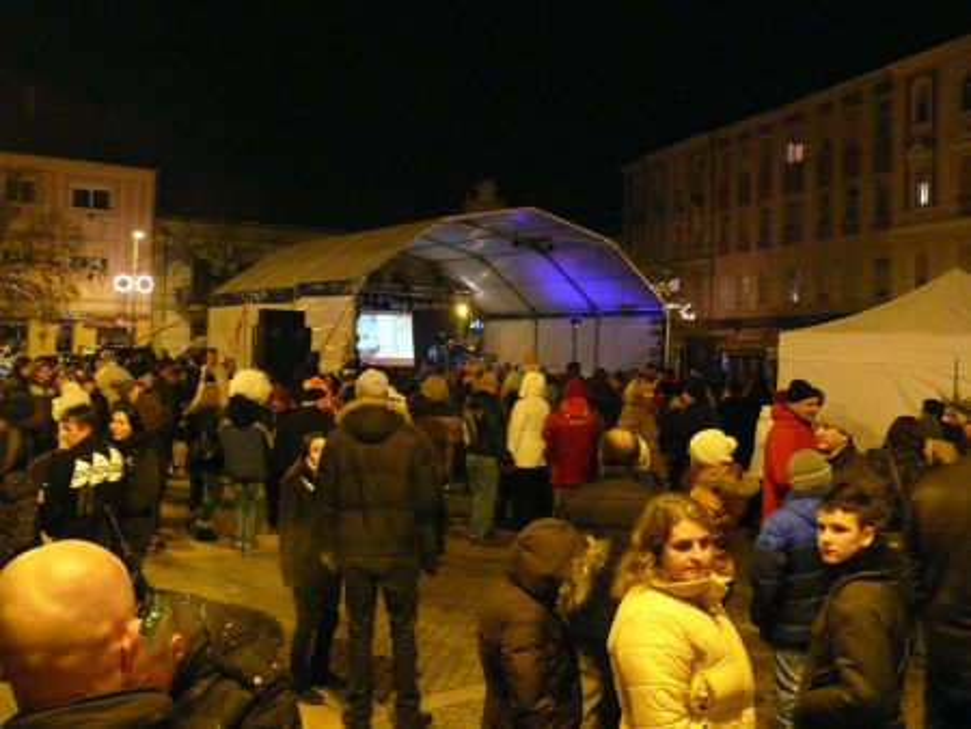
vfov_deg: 40.7
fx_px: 982
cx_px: 486
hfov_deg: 52.6
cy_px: 364
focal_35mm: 35
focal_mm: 7.4
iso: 800
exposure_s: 1/10
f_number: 2.8
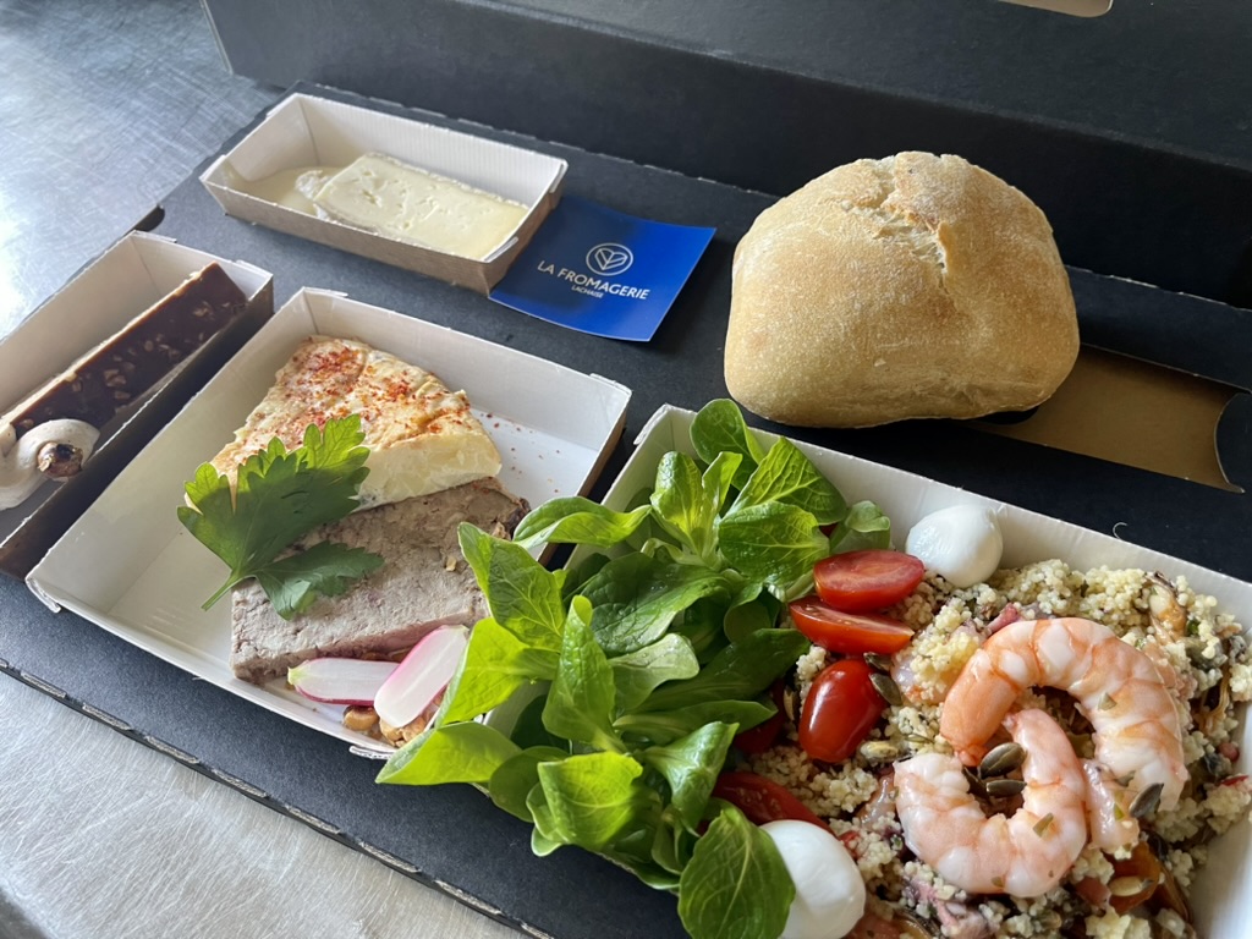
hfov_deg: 67.3
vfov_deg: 53.1
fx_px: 940
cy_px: 470
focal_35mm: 26
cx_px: 626
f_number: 1.6
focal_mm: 5.1
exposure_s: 1/60
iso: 200
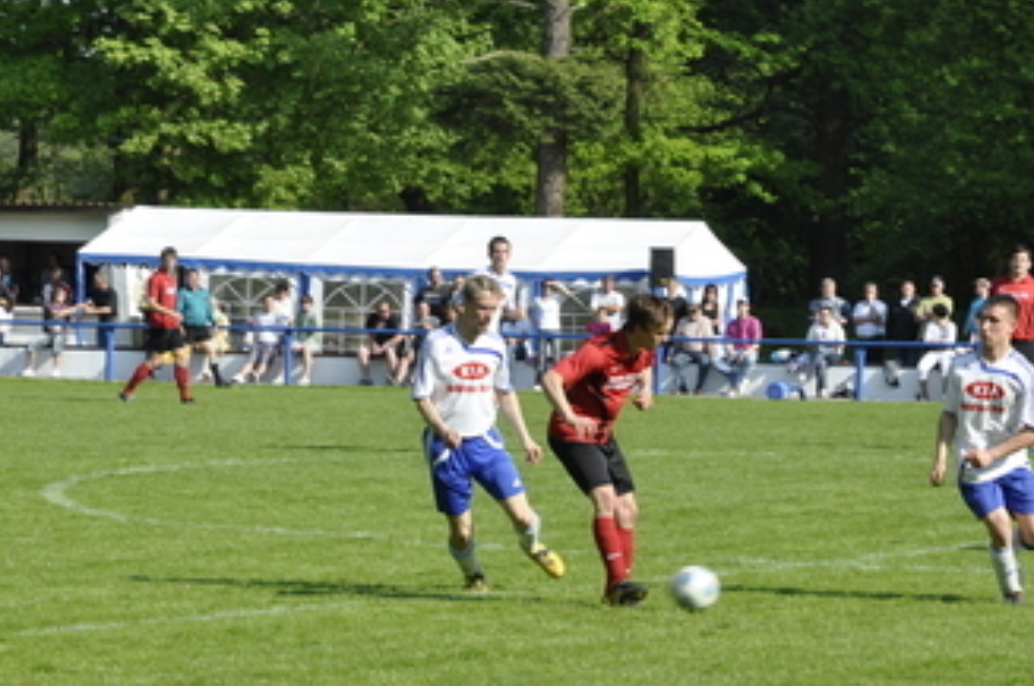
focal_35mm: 195
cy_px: 367
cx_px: 525
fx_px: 5586
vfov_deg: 7.0
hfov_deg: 10.6
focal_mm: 85
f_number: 9
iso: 200
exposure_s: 1/320
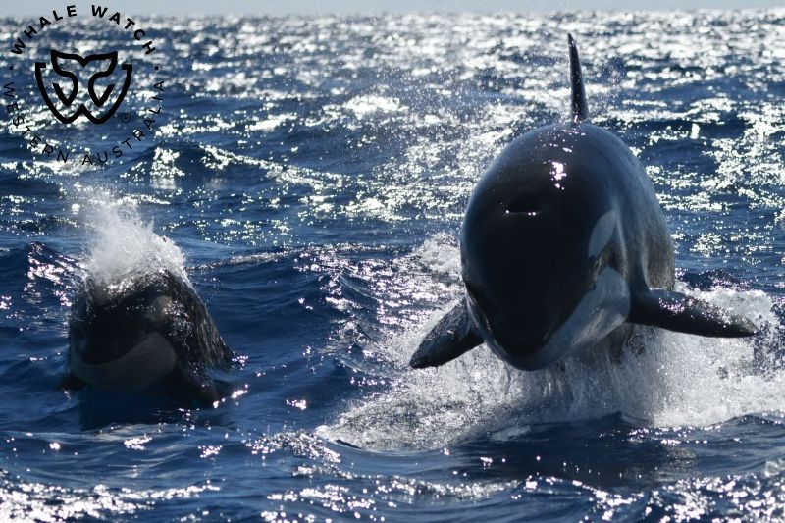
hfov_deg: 11.1
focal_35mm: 185
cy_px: 262
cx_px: 392
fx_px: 4033
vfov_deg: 7.4
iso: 400
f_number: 5.6
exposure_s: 1/8000
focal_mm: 185
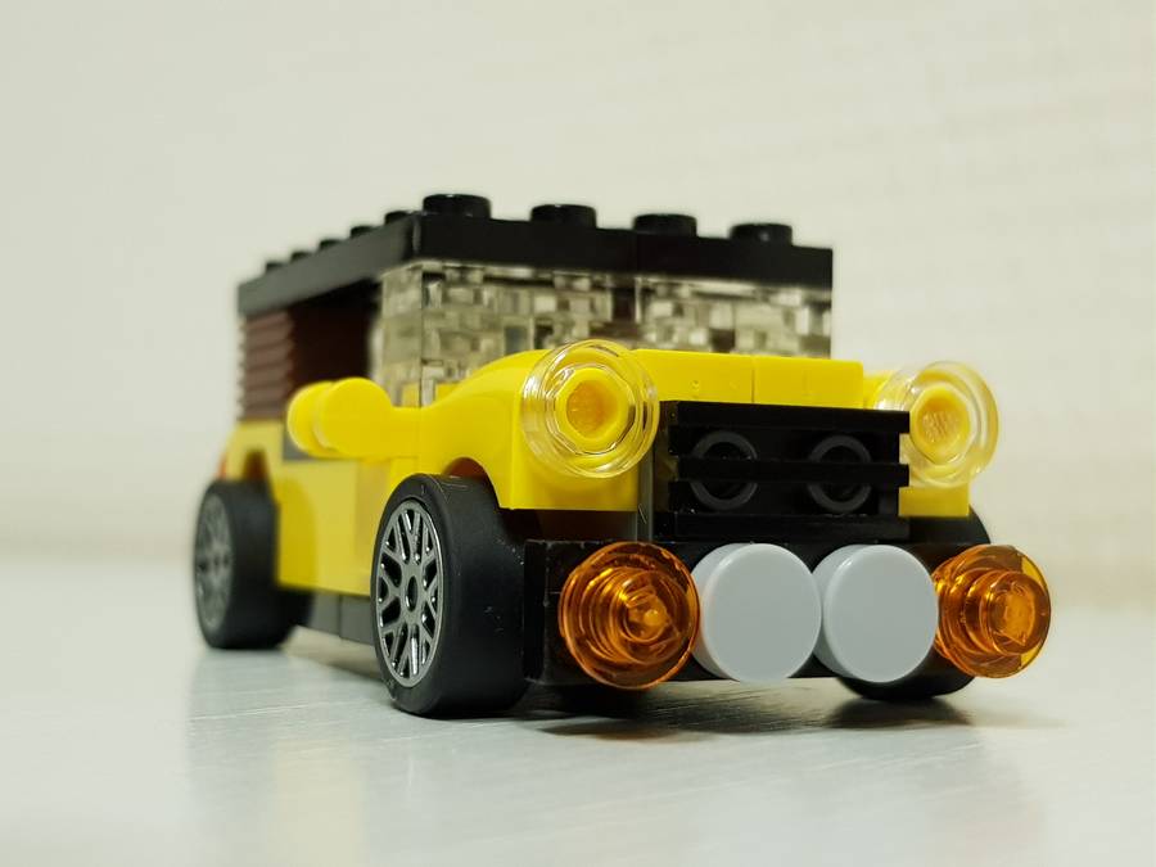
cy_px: 434
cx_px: 578
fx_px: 868
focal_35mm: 26
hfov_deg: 67.3
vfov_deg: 53.1
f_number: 1.7
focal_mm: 4.3
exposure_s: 1/33
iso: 200
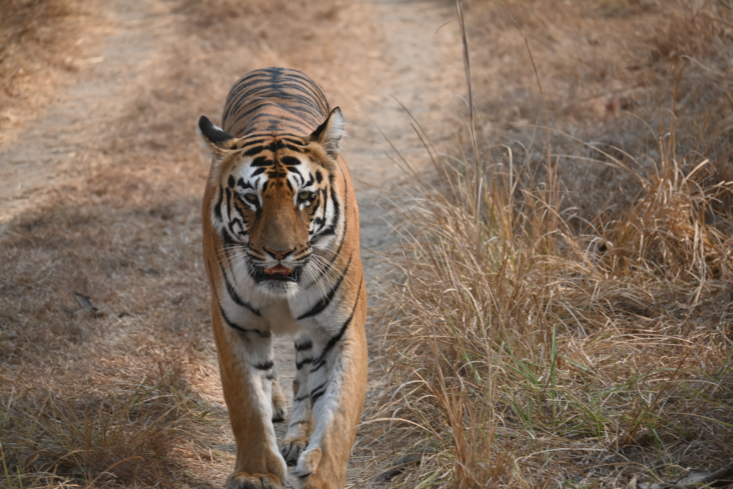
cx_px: 366
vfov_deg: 6.3
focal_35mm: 218
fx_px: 4428
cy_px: 244
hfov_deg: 9.5
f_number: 5.6
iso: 160
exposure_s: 1/500
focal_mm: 145
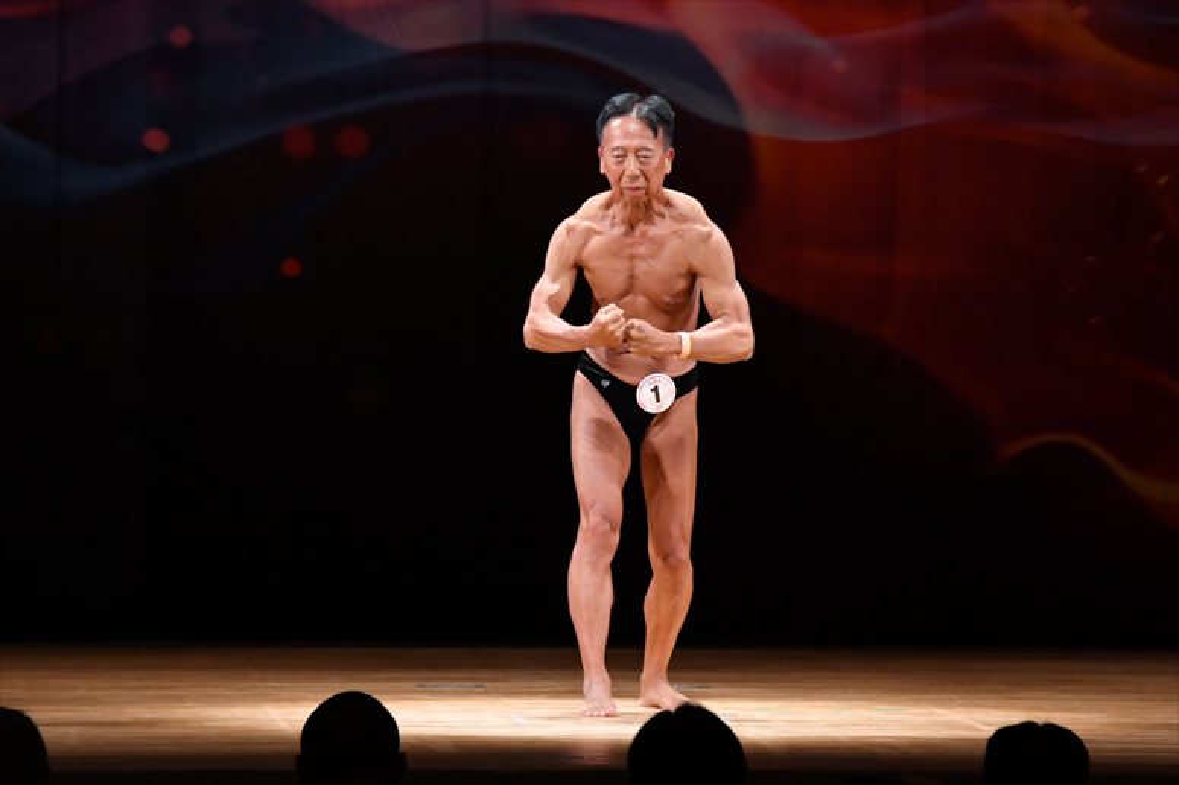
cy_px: 392
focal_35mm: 255
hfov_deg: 8.1
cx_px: 590
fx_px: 8347
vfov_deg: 5.4
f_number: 5.6
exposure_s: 1/400
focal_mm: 170
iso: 4000
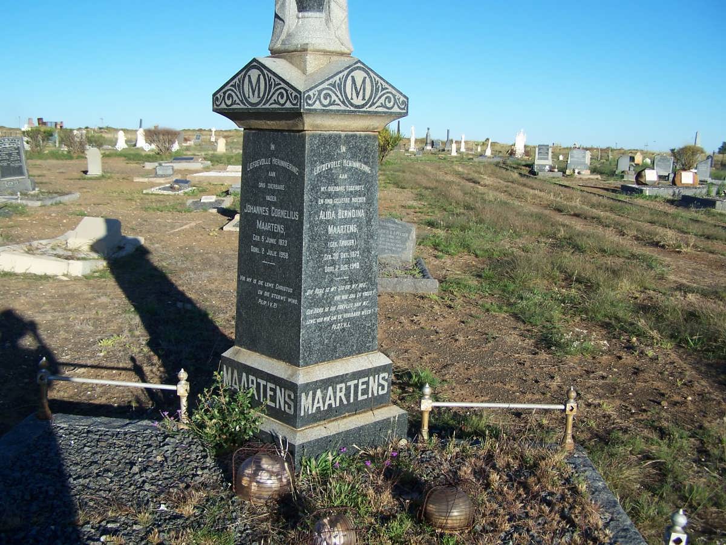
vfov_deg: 37.7
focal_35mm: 38
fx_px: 797
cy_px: 272
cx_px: 363
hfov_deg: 49.0
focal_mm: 6.3
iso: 80
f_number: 2.8
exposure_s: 1/1000
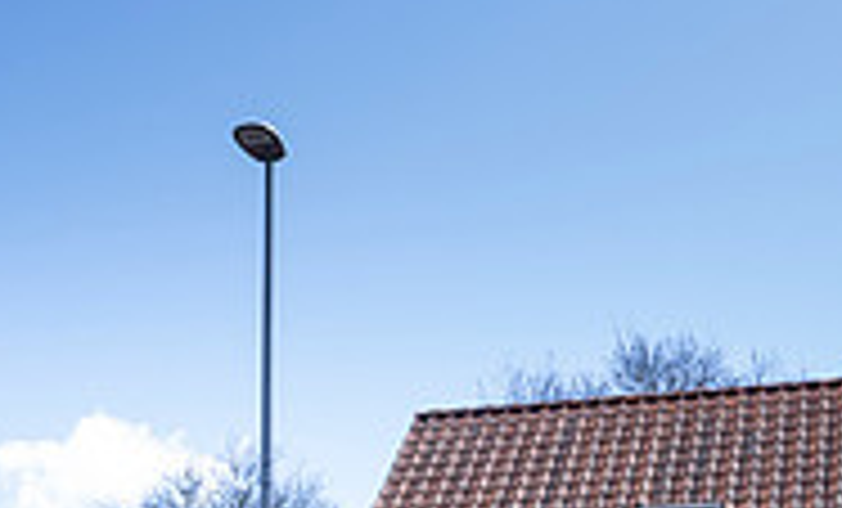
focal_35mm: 100
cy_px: 705
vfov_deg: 12.3
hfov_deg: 20.8
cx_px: 186
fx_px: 2274
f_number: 5.6
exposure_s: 1/320
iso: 200
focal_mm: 29
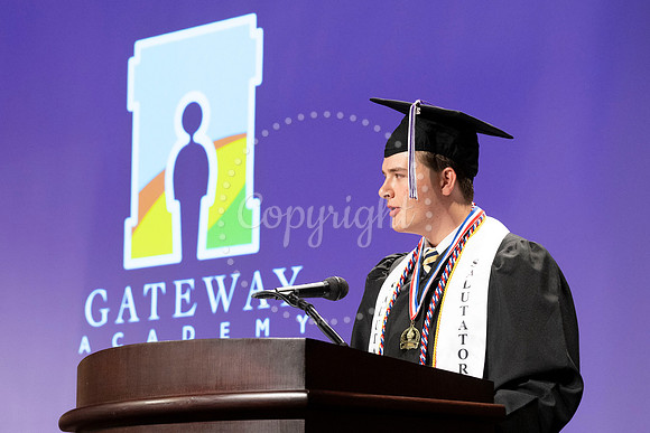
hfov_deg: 14.9
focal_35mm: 137
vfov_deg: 10.0
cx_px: 249
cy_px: 356
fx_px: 2477
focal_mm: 77
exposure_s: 1/100
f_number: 4
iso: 1000
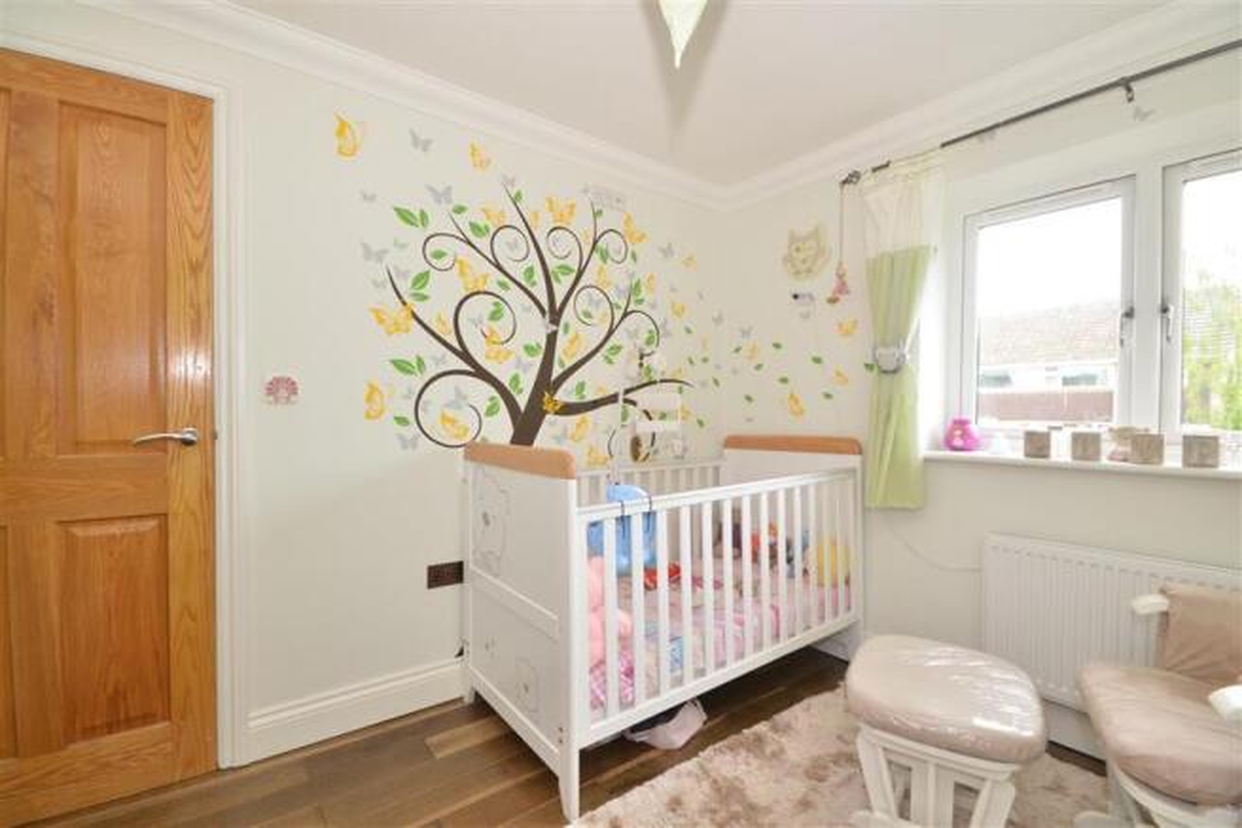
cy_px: 414
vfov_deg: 77.3
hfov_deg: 100.4
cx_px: 621
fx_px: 517
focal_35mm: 15
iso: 400
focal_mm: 10
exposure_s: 1/1.6
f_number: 10
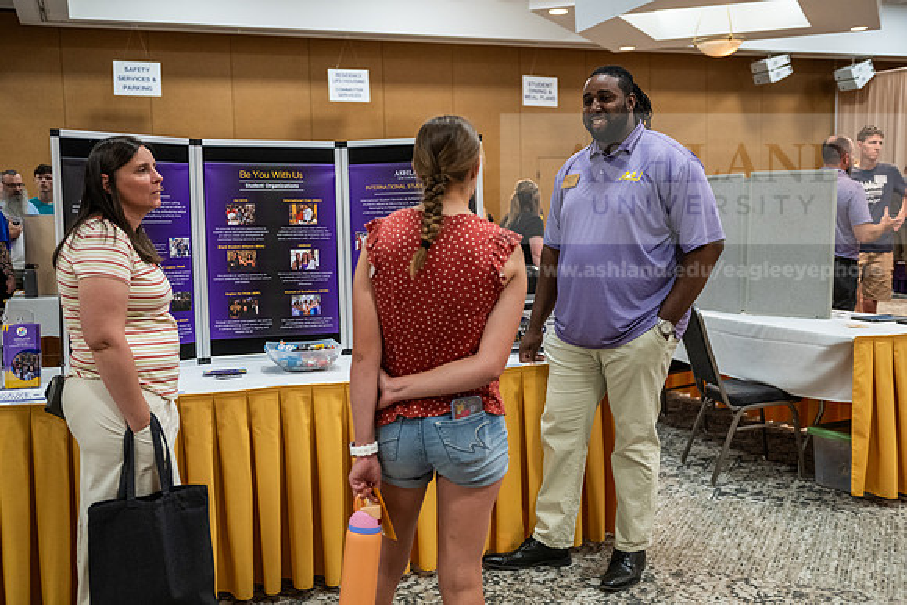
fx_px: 958
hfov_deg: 50.7
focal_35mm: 38
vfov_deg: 35.1
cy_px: 302
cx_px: 454
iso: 2500
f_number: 3.2
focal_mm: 38
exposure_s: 1/200
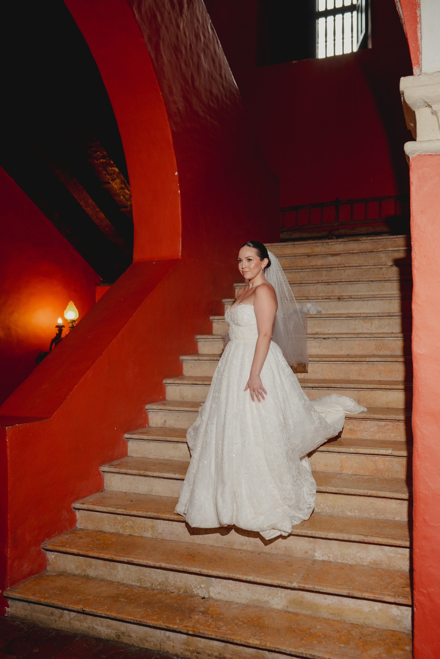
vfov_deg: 54.4
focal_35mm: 35
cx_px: 220
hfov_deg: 37.9
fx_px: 642
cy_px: 330
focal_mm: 35
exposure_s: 1/125
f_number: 3.2
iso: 800
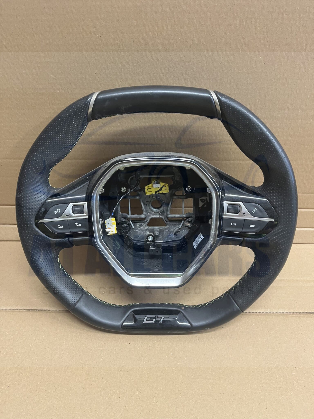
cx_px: 157
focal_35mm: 26
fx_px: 314
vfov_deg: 67.3
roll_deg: -1.4
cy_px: 210
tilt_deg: -37.0
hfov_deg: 53.1
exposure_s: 1/50
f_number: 1.6
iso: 250
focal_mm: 5.1
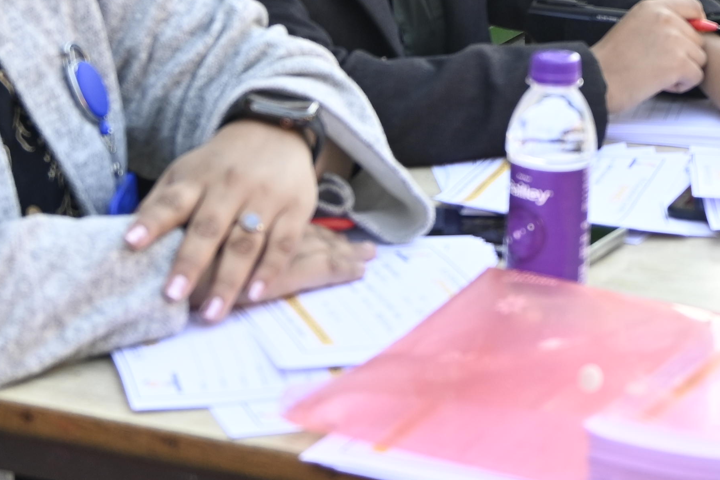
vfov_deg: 10.2
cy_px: -72
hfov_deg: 15.2
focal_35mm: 132
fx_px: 2646
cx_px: 708
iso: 220
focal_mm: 28.5
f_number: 4
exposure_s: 1/250
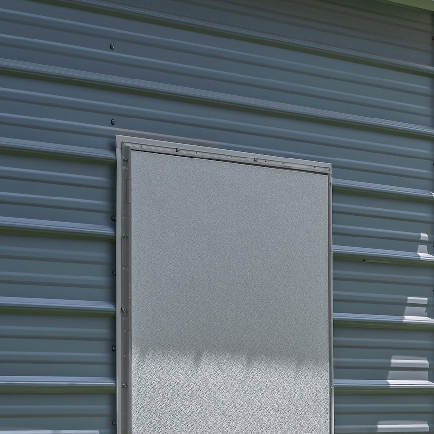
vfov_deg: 11.9
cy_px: 426
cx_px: 694
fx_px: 2057
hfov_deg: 11.4
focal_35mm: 145
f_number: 7.1
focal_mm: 50
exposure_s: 1/800
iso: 250
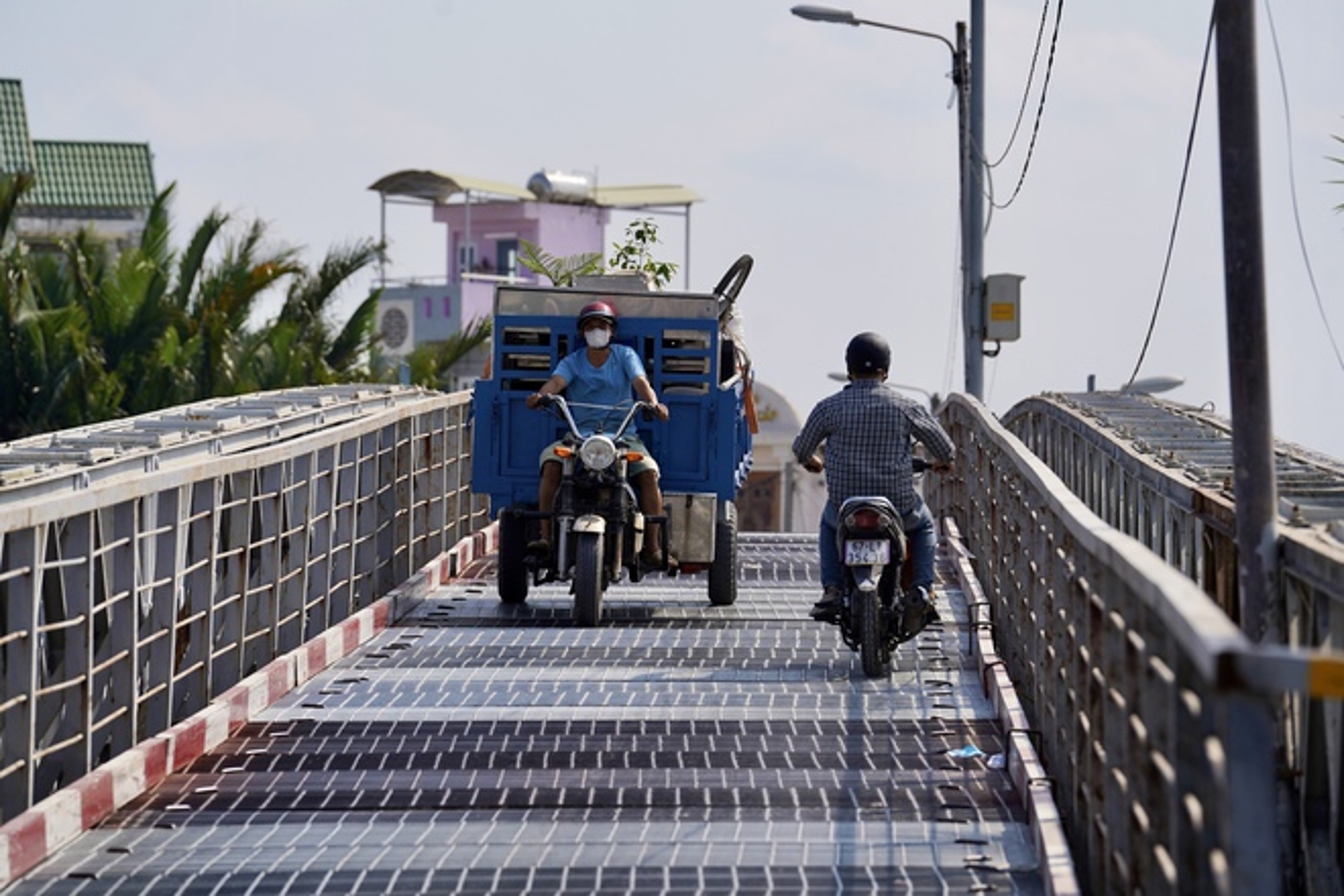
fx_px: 7466
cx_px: 672
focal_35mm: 200
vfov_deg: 6.9
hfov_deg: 10.3
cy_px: 448
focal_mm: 200
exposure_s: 1/1250
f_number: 5.6
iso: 125
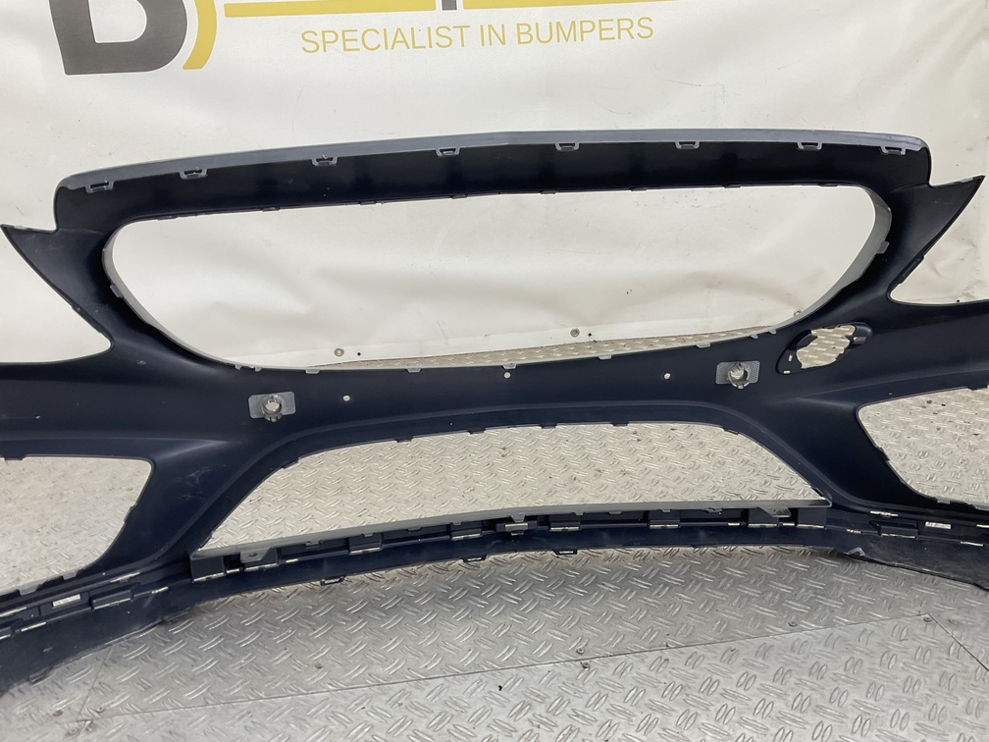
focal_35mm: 29
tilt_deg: -19.6
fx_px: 829
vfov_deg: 48.2
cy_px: 371
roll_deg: +0.5
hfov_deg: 61.7
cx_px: 494
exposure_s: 1/120
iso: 32
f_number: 1.8
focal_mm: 3
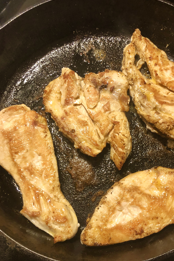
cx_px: 107
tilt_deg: -72.1
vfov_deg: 55.7
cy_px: 145
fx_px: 246
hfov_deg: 38.7
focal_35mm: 34
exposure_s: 1/15
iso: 64
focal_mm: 3.99
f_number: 1.8
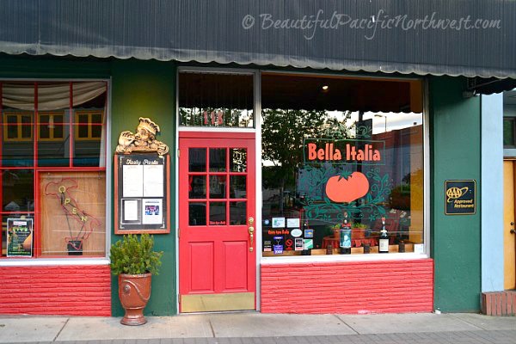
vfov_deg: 40.0
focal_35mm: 33
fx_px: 473
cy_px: 172
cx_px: 258
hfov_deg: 57.2
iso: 800
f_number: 4
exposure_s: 1/60
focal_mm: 22
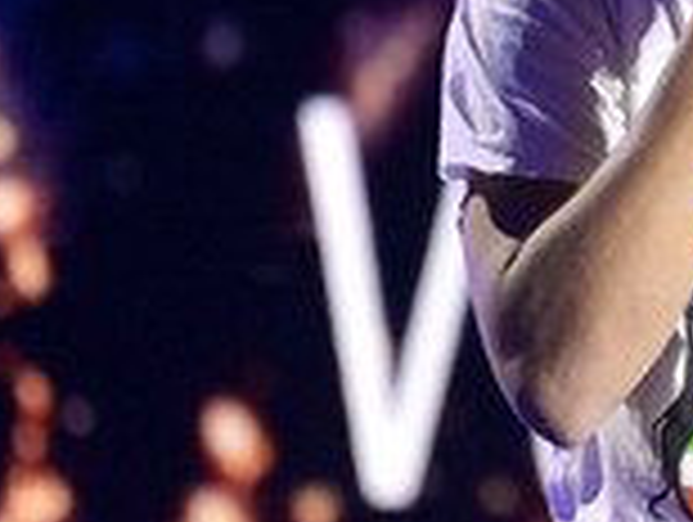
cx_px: 911
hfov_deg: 1.5
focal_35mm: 1291
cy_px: 45
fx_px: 25886
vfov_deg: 1.2
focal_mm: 460
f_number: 5.6
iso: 12800
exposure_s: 1/640
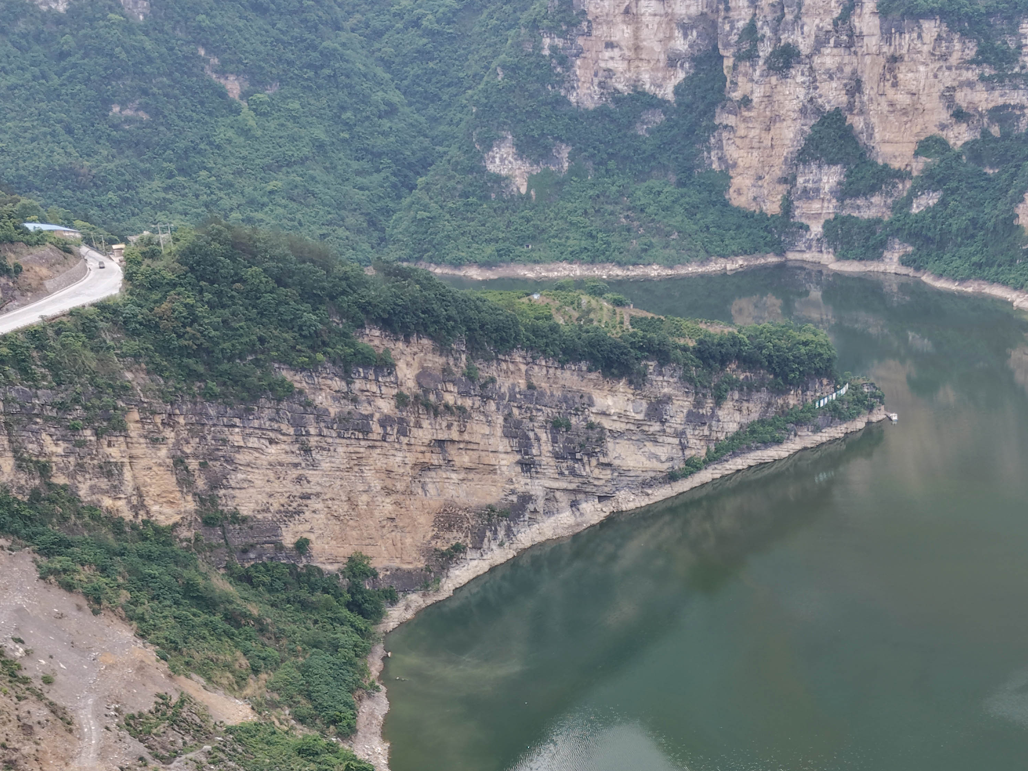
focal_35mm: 66
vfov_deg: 20.5
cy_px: 968
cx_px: 753
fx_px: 1960
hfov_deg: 29.0
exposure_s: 1/180
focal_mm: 8.67
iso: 140
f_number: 1.8
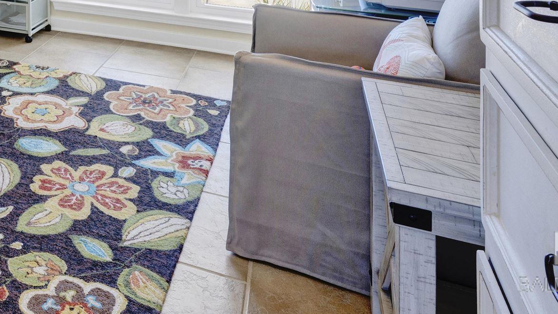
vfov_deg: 23.4
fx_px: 607
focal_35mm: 41
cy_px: -154
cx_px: -22
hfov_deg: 41.6
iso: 400
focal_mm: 15
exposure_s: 1/15
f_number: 11
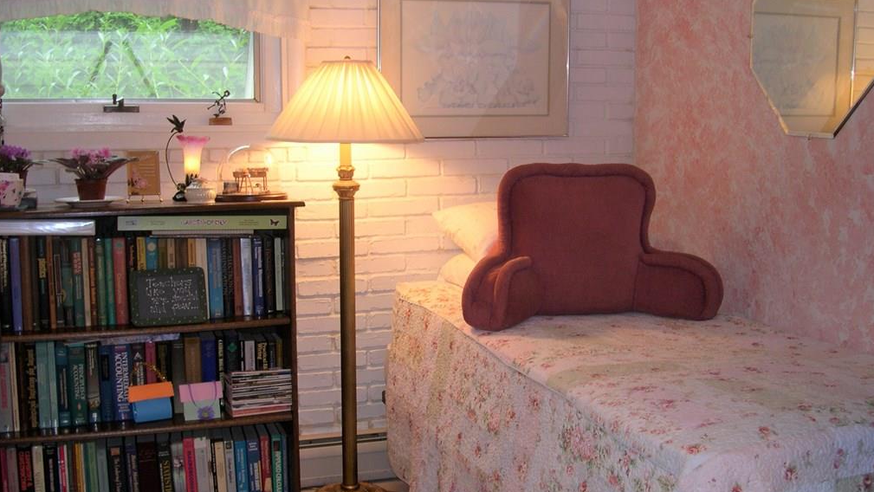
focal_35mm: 42
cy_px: 247
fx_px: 974
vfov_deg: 28.4
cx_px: 437
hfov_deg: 48.3
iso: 100
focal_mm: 8
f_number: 2.8
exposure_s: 1/30
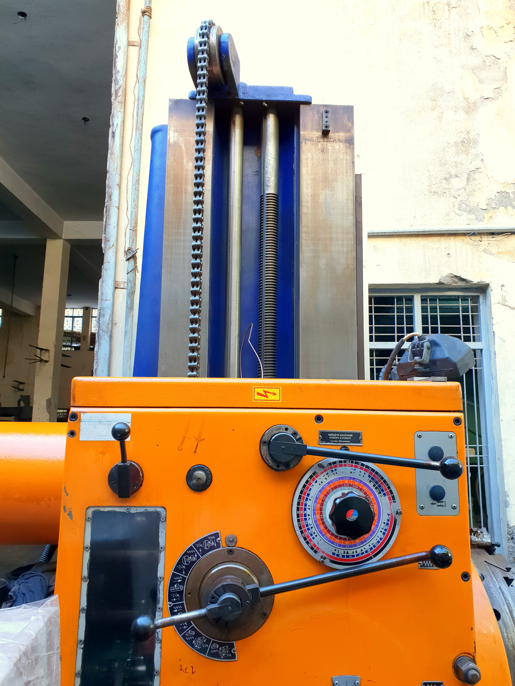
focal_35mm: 26
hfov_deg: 53.1
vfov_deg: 67.3
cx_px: 258
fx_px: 516
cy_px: 343
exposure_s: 1/100
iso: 80
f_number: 2.4
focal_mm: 4.3
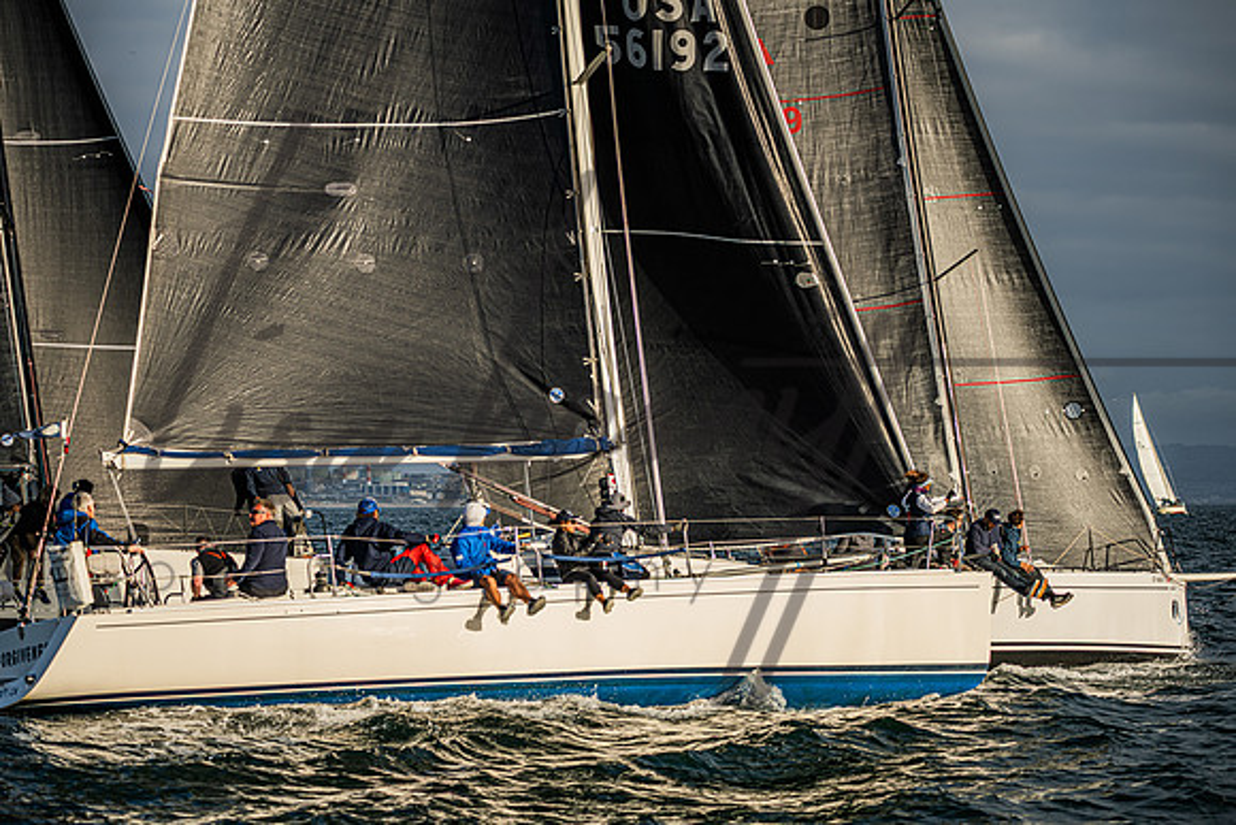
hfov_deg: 19.9
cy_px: 413
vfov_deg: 13.3
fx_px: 3526
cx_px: 609
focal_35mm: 103
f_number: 4.5
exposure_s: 1/1000
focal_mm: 100
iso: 100
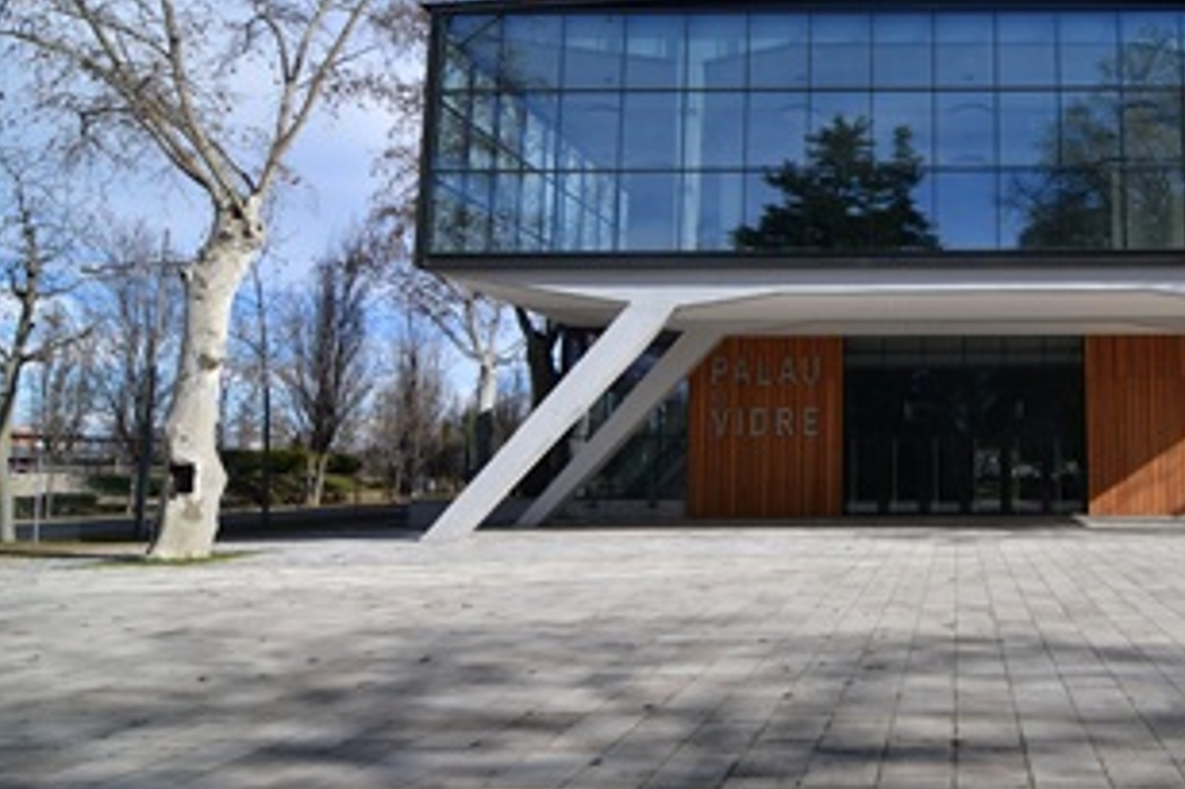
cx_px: 950
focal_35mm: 27
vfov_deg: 48.1
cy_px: 356
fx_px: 882
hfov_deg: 62.0
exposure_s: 1/160
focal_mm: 11
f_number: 13
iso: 160
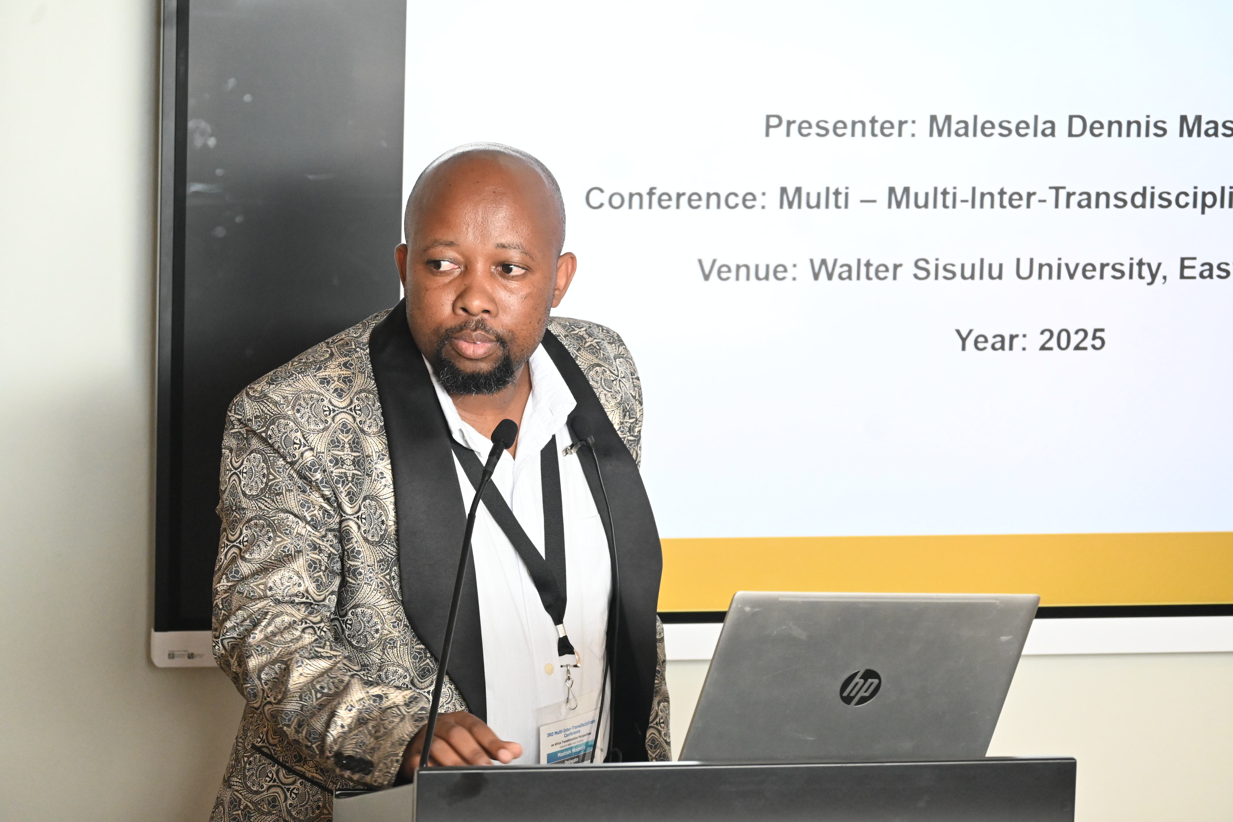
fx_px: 6421
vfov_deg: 7.3
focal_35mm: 188
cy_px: 411
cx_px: 616
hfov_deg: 11.0
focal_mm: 125
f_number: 5.3
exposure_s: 1/125
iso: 3200
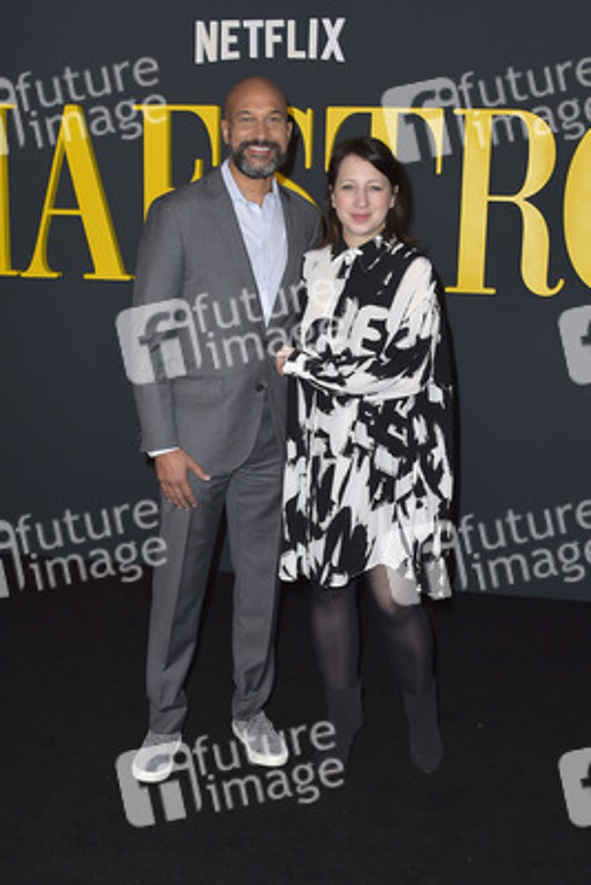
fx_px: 787
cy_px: 442
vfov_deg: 58.7
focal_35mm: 32
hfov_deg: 41.1
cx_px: 296
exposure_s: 1/250
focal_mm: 32
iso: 320
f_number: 6.3
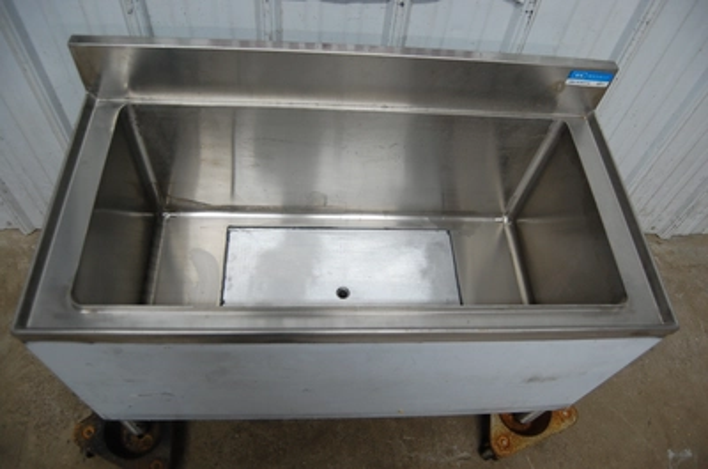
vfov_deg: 47.7
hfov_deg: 67.5
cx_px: 354
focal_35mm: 27
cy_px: 234
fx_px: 530
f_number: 3.5
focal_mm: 18
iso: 450
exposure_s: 1/30
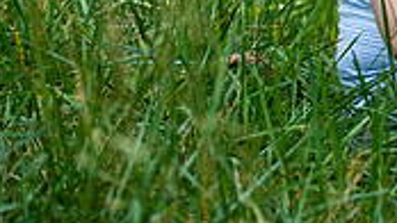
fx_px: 2580
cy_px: -151
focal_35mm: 245
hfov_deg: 8.6
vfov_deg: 4.9
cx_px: 577
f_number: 3.5
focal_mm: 70
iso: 400
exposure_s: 1/640
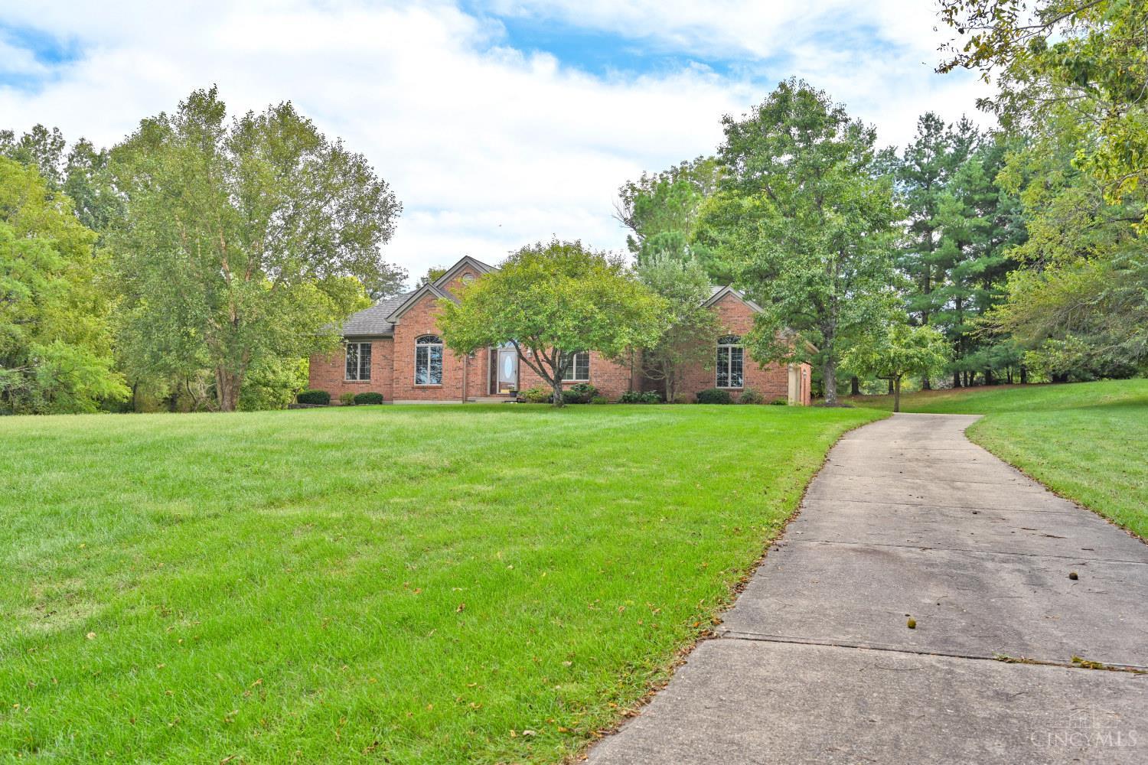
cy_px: 382
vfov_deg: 43.6
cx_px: 574
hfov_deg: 61.9
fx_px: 957
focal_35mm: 30
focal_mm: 30
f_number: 6.3
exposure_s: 1/320
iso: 100
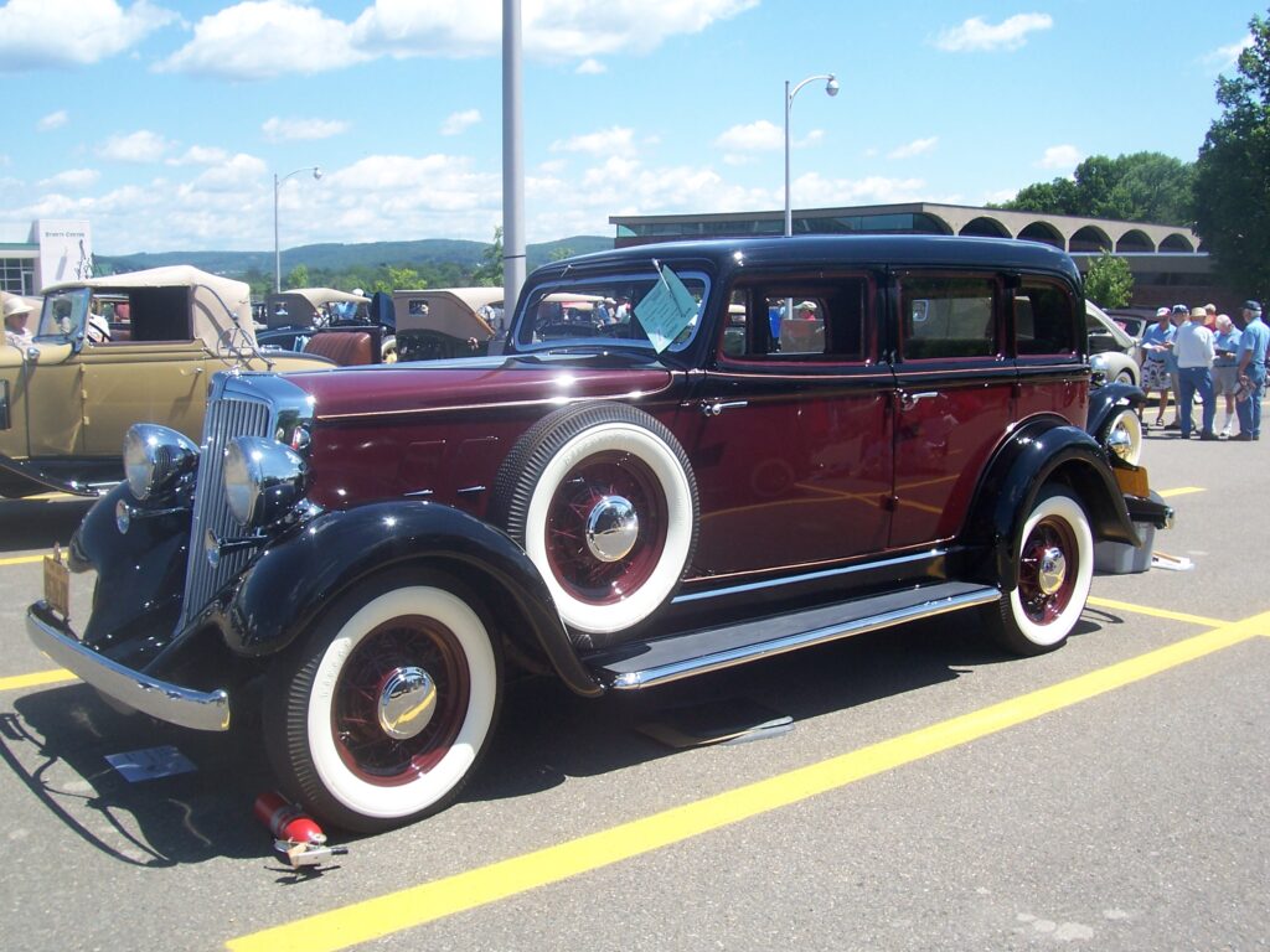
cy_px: 476
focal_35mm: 34
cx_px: 635
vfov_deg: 41.8
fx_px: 1247
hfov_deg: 54.0
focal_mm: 5.6
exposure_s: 1/350
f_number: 5.6
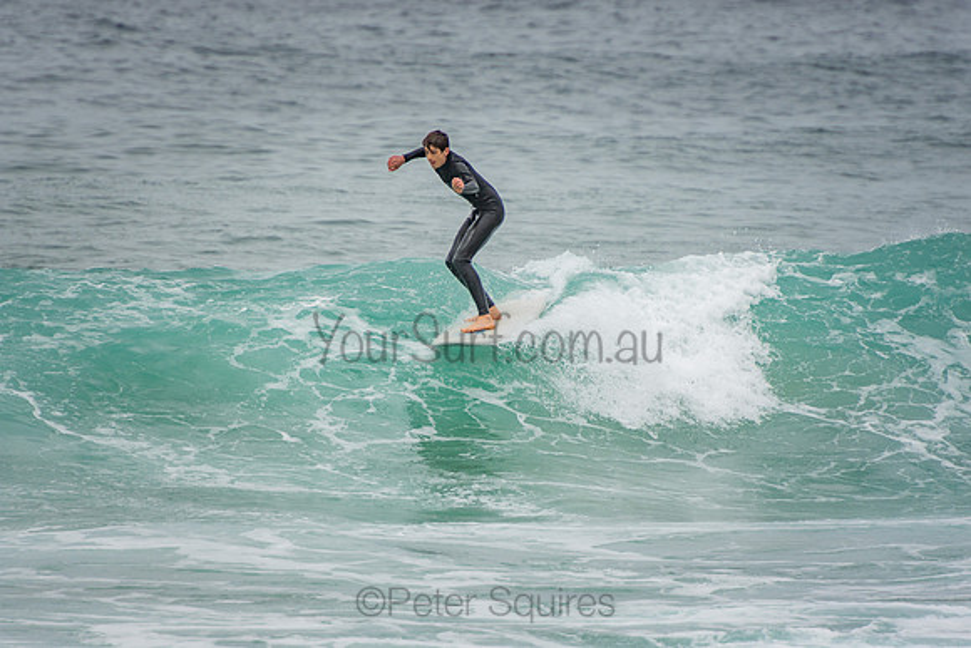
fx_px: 15782
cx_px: 486
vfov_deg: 2.4
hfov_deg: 3.5
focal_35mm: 585
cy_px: 324
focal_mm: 390
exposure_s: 1/1600
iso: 200
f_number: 5.6
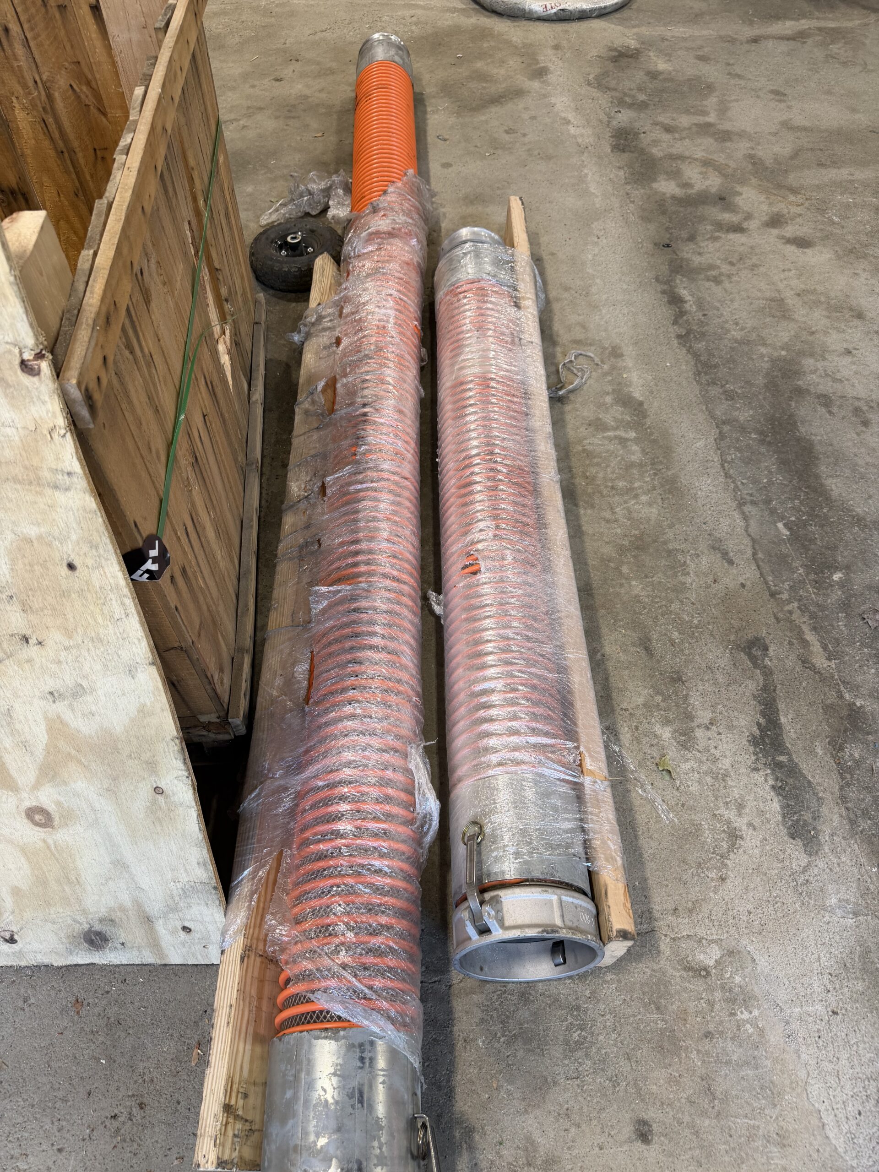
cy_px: 586
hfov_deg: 56.8
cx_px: 440
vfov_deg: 71.6
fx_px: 813
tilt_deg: -51.3
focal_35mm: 24
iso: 100
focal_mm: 6.76
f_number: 1.78
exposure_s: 1/121
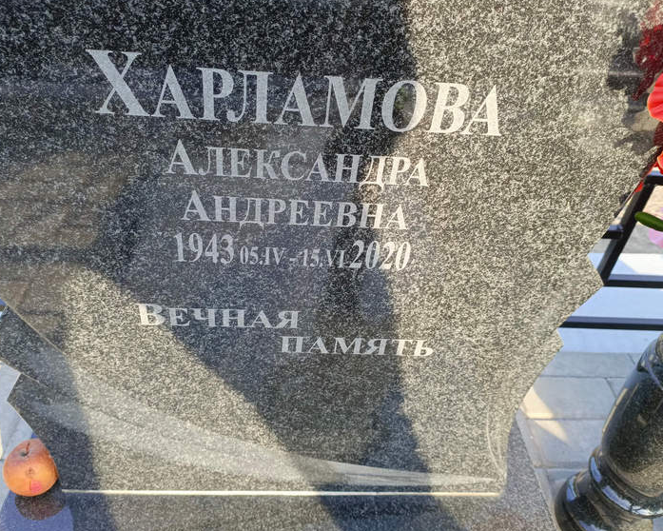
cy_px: 257
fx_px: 550
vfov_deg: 51.5
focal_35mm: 28
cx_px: 313
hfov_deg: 62.2
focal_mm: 4.76
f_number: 1.69
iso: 110
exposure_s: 1/179
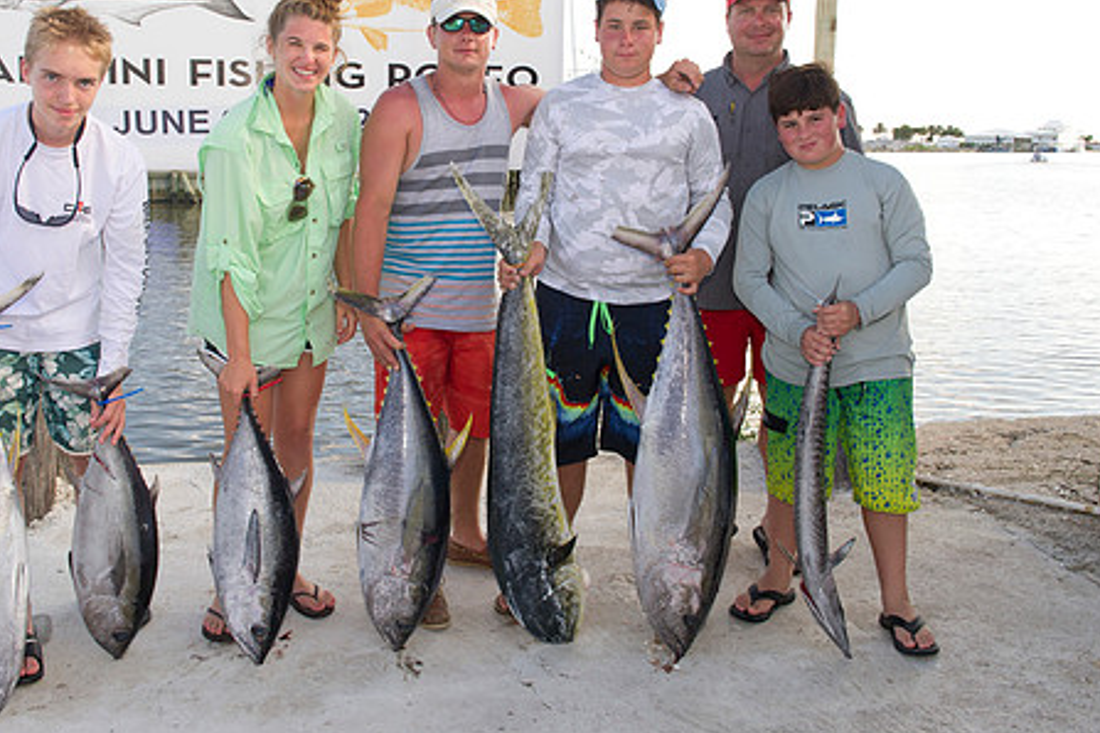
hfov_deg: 54.3
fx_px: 1069
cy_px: 273
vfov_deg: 37.6
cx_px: 487
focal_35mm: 35
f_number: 9
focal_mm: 27
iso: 400
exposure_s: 1/250
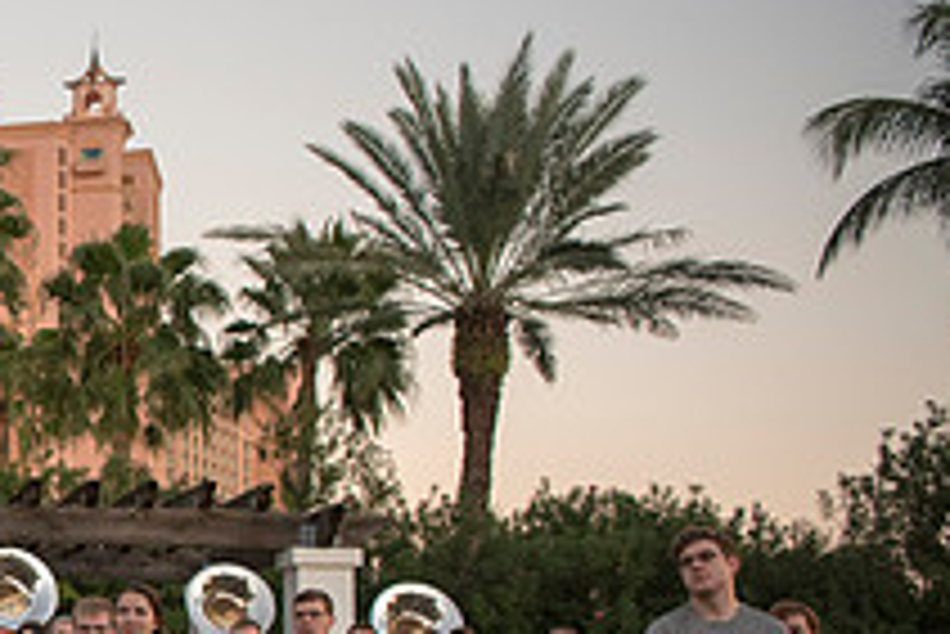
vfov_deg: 20.3
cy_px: 533
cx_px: -342
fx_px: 1743
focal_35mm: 66
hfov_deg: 25.4
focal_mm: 24
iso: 2000
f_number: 3.2
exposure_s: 1/800
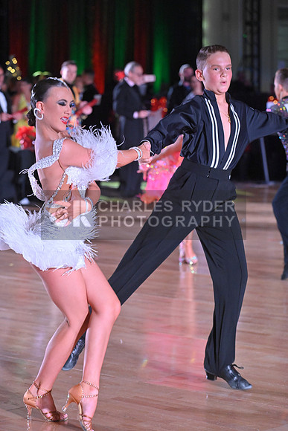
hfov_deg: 11.4
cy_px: 216
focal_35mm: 120
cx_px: 144
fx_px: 1439
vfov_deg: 17.1
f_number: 5
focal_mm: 120
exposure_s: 1/400
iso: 5000
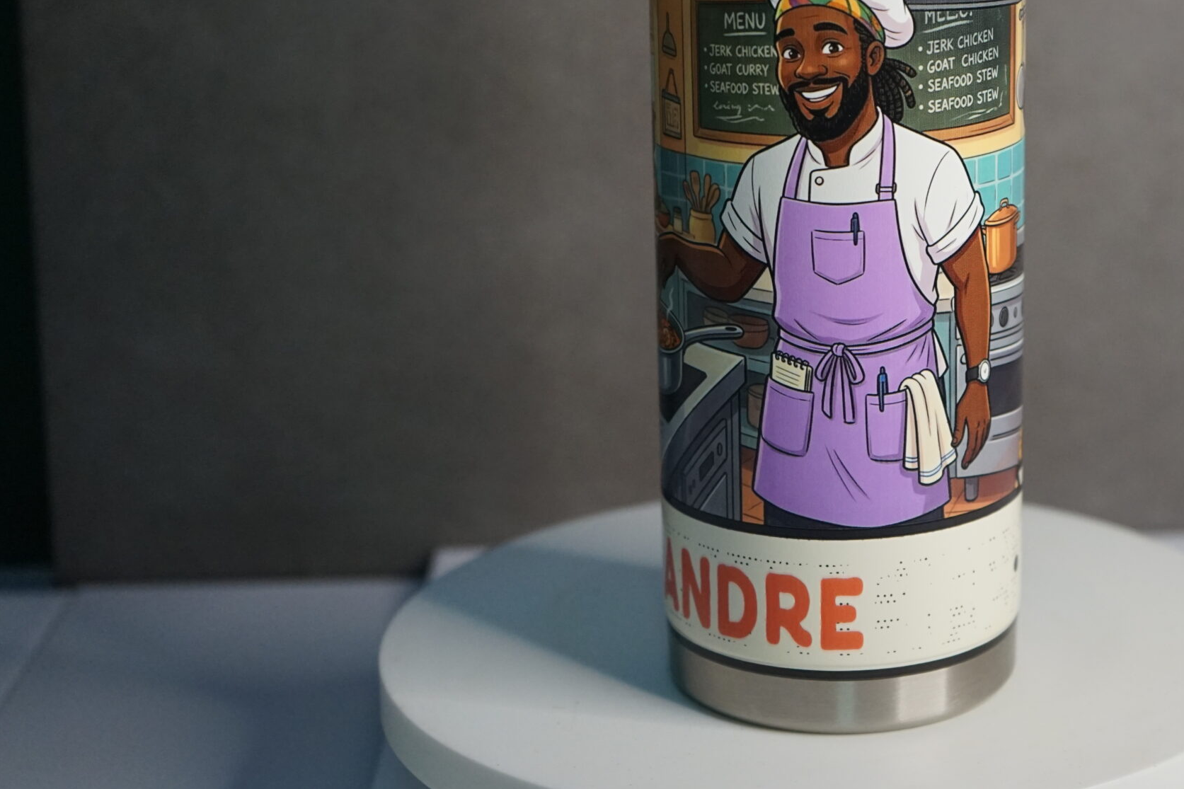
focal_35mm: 75
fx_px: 2466
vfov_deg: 18.1
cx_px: 836
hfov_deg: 26.8
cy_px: 246
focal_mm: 49
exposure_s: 1/160
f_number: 4.5
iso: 1600
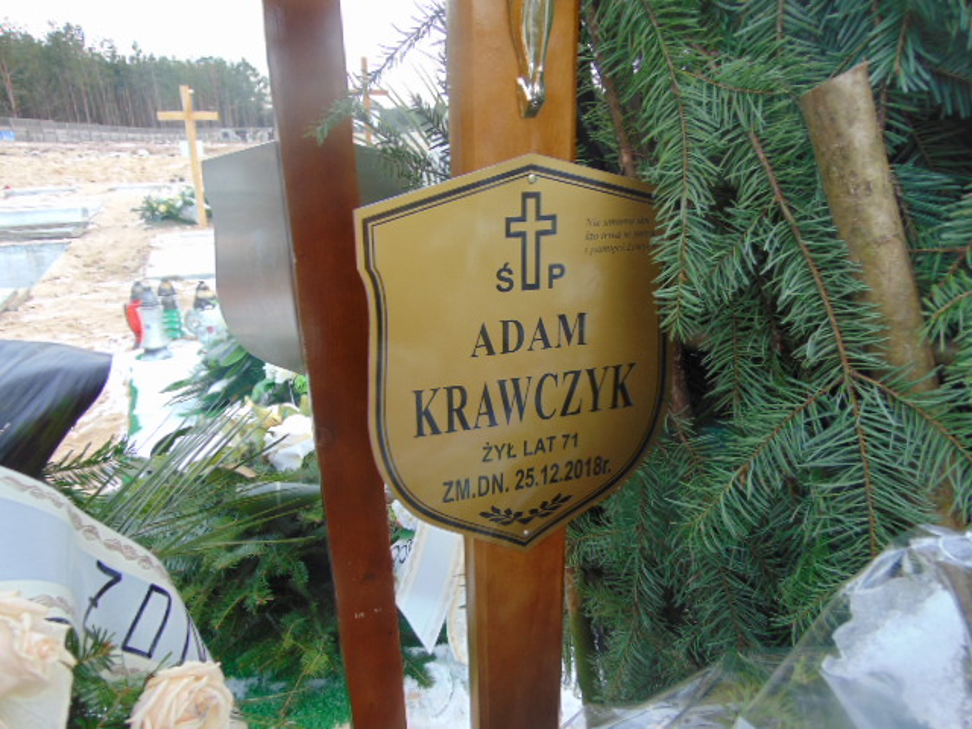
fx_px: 702
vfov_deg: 54.9
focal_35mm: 25
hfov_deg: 69.4
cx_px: 486
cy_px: 364
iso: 80
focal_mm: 4.5
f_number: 3
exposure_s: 1/100
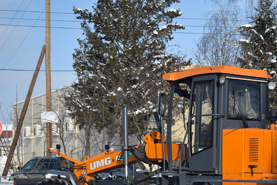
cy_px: 139
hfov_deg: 23.3
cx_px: 193
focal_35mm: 87
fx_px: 668
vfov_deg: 15.7
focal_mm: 35
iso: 100
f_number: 6.3
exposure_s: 1/800
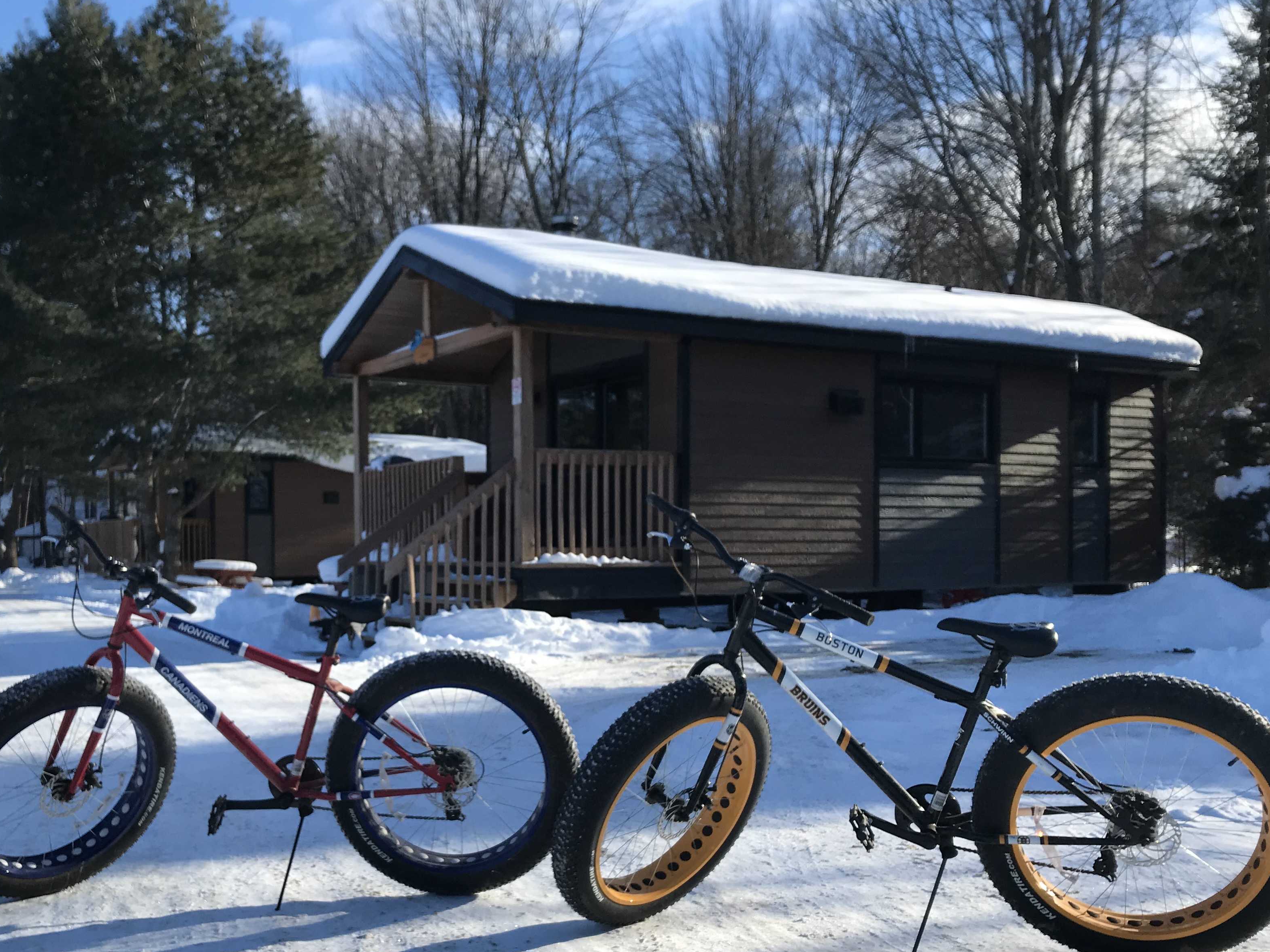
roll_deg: +0.2
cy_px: 583
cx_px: 495
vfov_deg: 39.4
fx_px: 1321
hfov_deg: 50.9
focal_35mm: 36
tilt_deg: +0.1
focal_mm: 3.99
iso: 20
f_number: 1.8
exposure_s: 1/1681
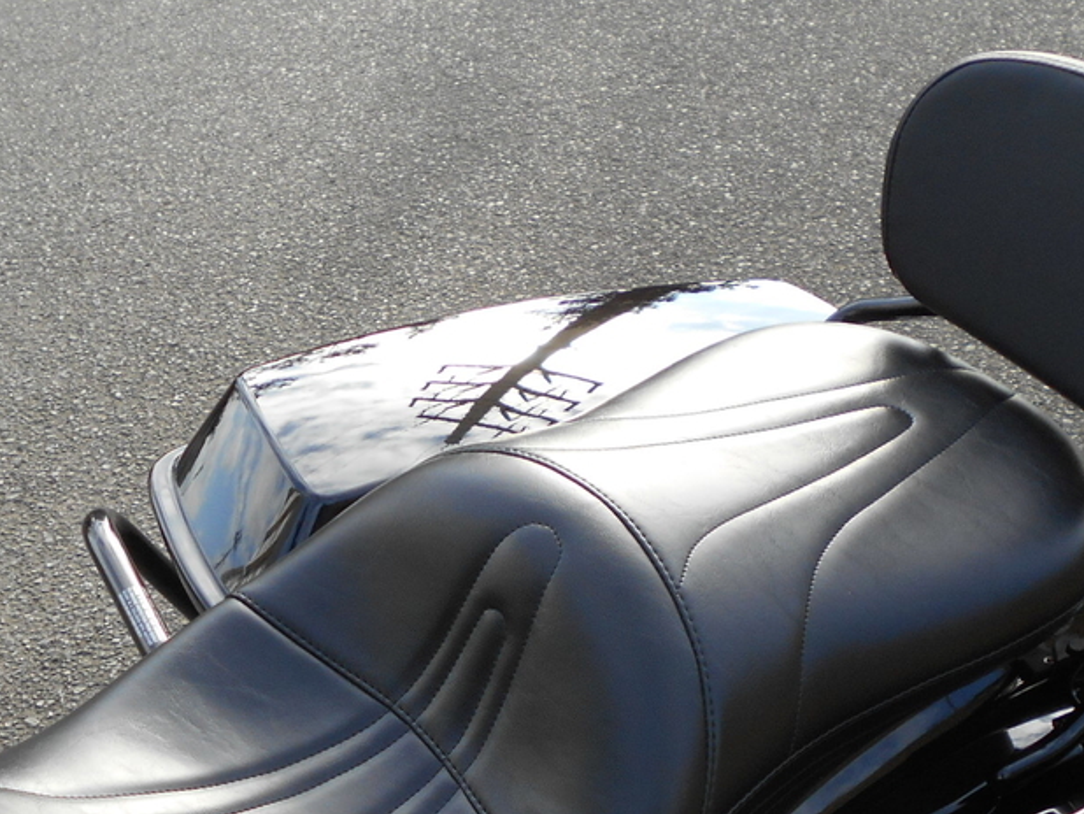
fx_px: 2068
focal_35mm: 66
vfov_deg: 21.9
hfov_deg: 29.4
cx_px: 526
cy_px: 665
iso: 80
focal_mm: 5.8
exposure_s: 1/320
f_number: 3.6
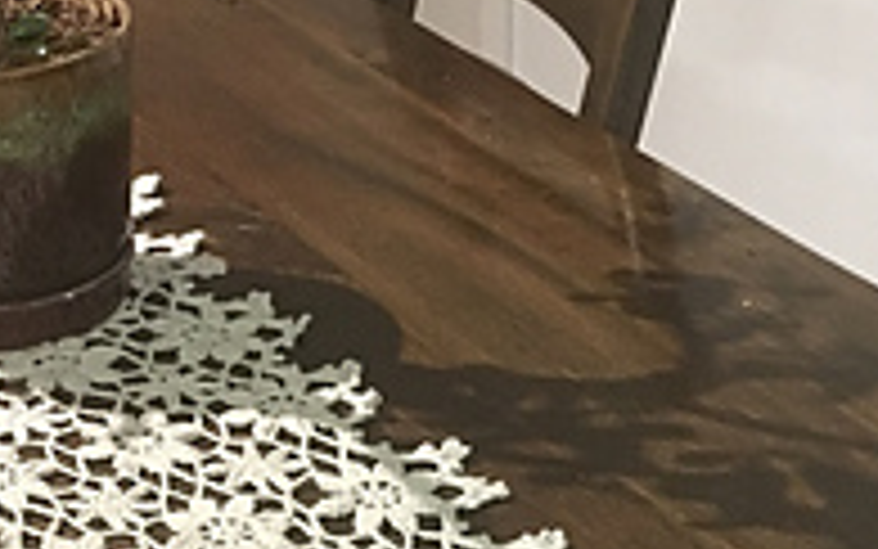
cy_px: 684
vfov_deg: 12.6
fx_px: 2417
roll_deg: -0.6
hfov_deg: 20.5
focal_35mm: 101
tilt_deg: -33.3
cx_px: 549
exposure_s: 1/15
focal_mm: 4.15
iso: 250
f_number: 2.2
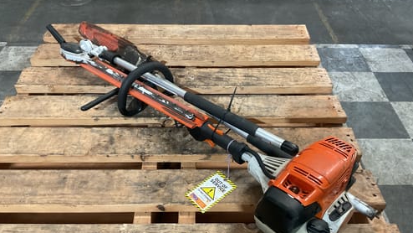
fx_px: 350
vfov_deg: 36.6
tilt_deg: -46.0
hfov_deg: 61.0
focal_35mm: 32
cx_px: 206
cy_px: 138
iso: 250
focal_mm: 3
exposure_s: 1/40
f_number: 1.8
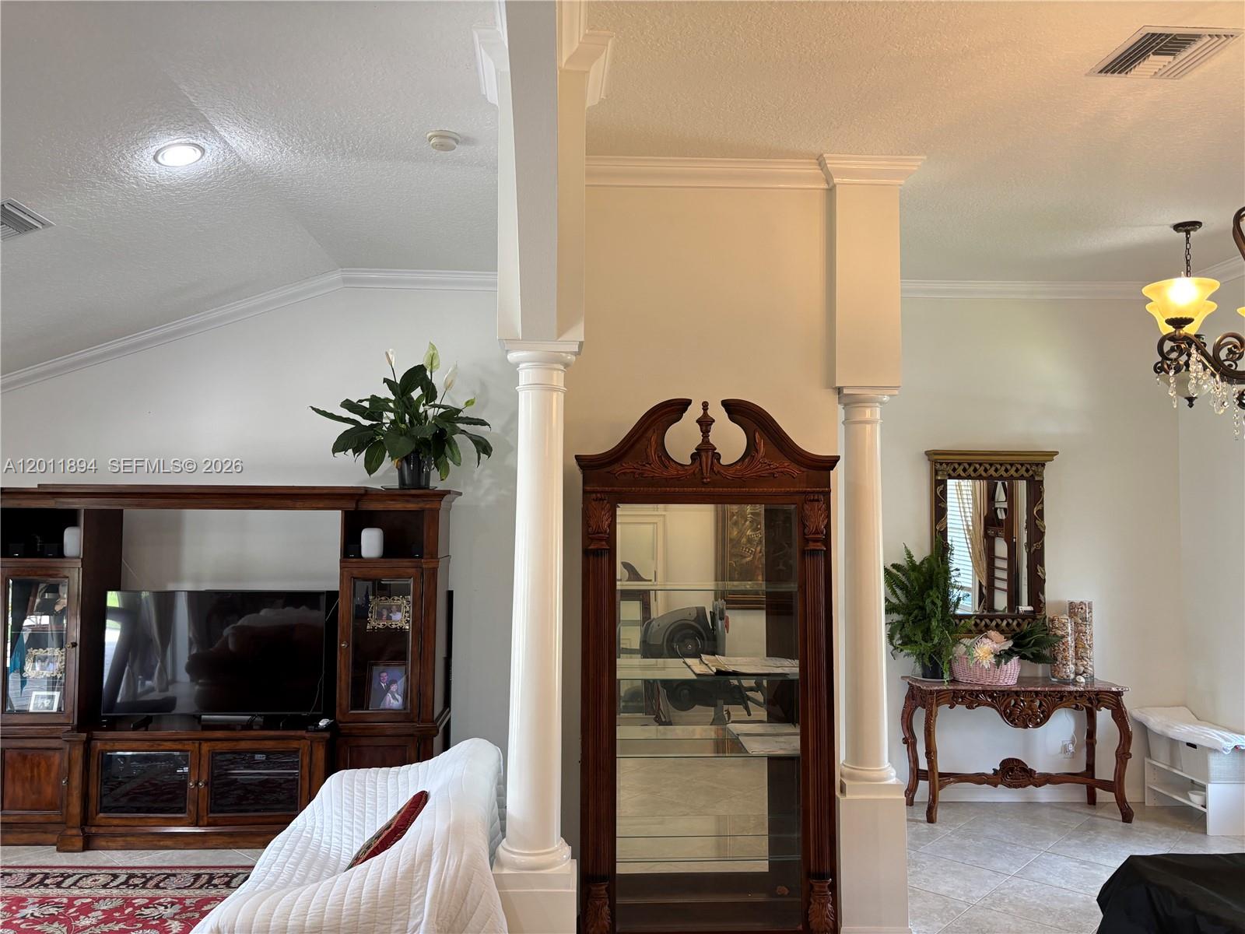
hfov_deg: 67.3
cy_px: 467
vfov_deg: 53.1
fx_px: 935
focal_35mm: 26
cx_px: 622
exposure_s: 1/60
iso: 100
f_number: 1.6
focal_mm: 5.96
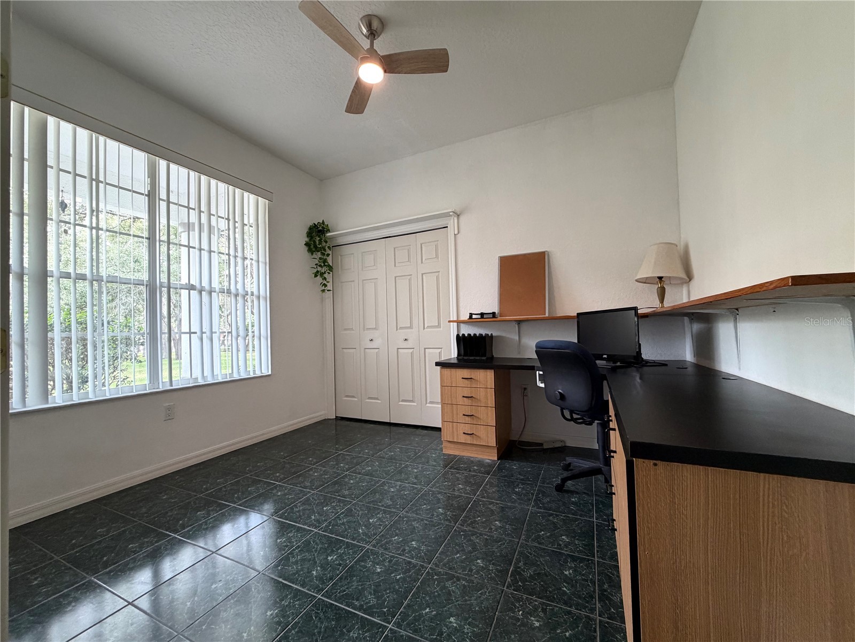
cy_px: 321
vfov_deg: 85.7
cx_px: 428
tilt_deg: +1.4
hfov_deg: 102.1
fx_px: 346
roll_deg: +2.0
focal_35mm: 14
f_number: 2.2
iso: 200
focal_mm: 2.22
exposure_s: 1/60
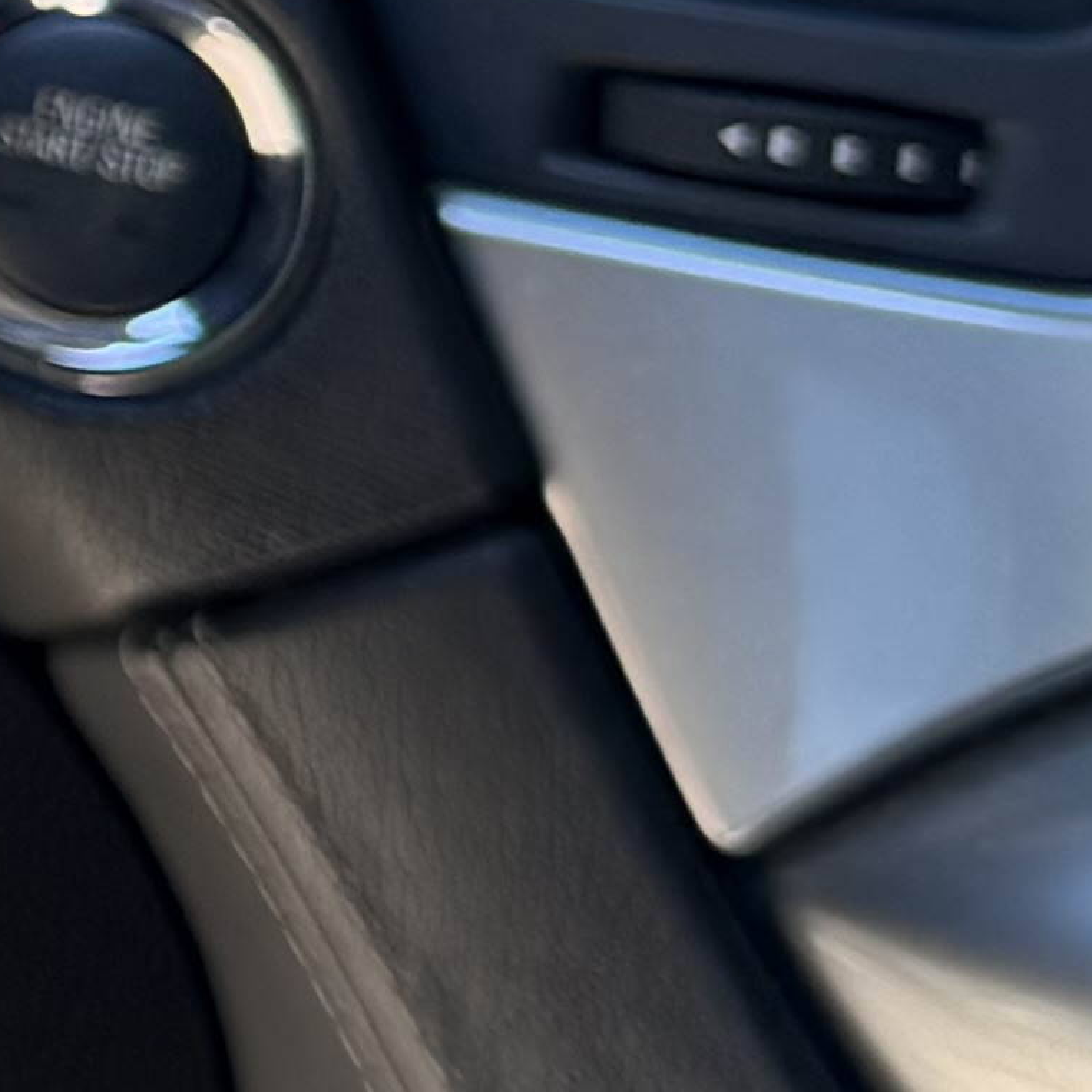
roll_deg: -2.1
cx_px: -1632
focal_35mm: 159
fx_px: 5675
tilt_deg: -19.5
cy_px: -321
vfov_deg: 10.7
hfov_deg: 9.6
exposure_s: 1/314
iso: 100
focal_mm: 6.76
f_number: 1.78
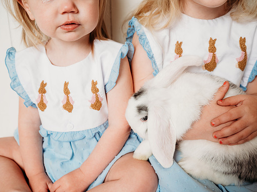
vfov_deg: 38.6
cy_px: 96
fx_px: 275
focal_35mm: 37
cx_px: 134
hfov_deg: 50.2
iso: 100
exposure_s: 1/200
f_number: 4
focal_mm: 34
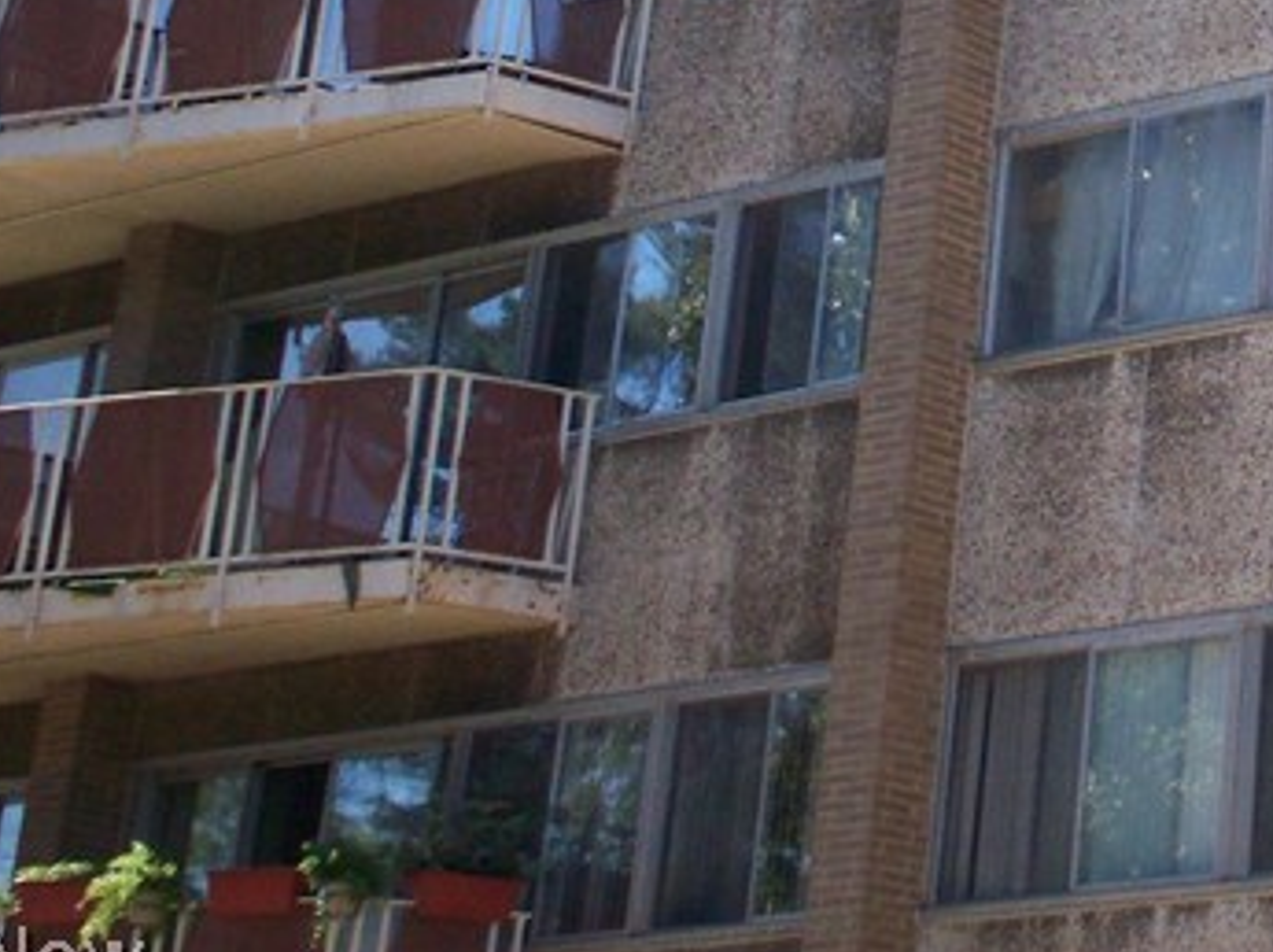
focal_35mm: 107
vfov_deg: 13.2
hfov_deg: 17.3
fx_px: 3931
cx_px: 1653
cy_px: -399
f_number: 4.5
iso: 100
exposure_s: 1/195
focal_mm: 6
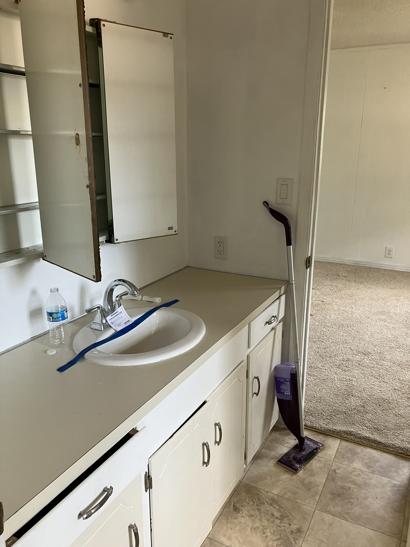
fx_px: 442
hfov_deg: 49.7
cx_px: 205
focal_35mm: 28
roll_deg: -0.4
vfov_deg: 63.4
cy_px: 274
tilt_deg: -15.0
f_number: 1.8
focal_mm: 3.99
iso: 100
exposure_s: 1/60
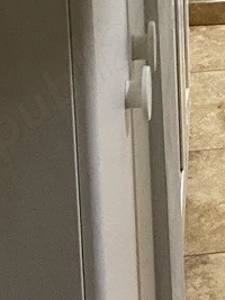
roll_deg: -1.4
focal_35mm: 130
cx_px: 471
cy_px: -188
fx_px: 1128
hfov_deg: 10.4
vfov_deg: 14.0
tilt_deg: -12.4
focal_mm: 4.25
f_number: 1.8
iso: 400
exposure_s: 1/50
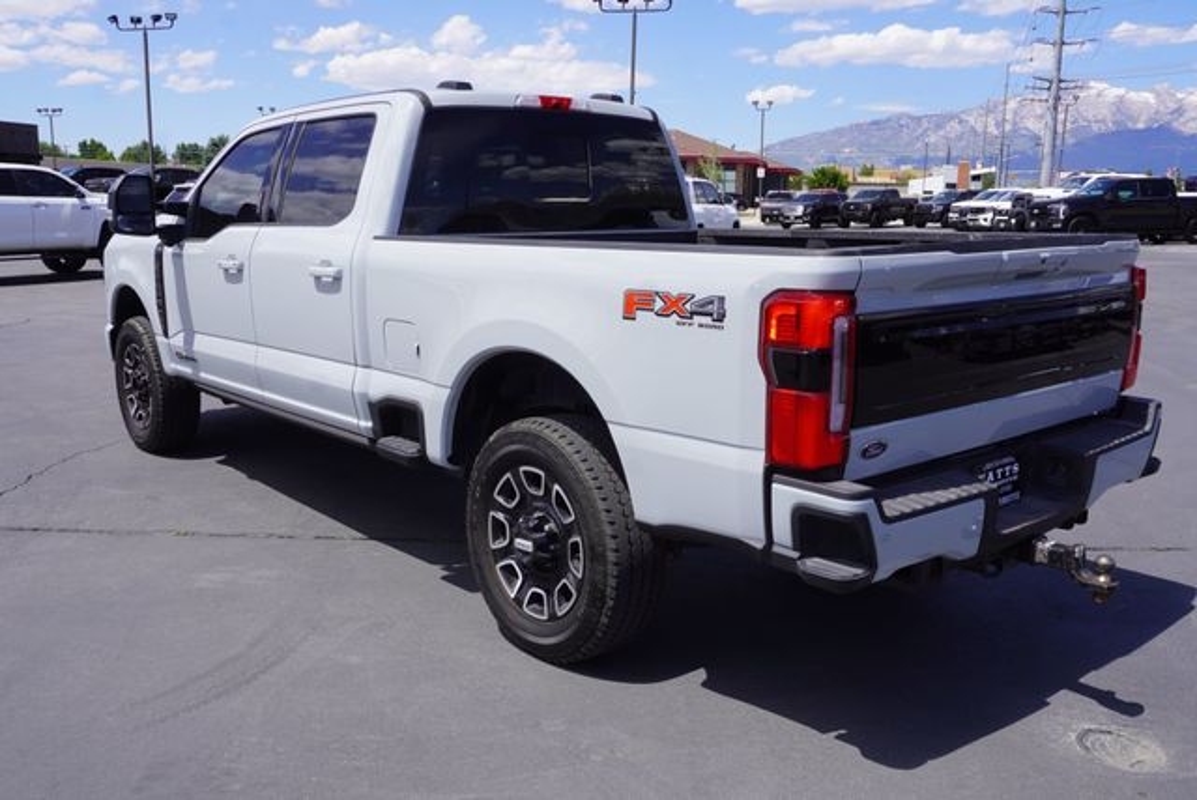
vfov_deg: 41.8
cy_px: 400
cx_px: 598
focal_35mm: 32
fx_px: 1048
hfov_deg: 59.4
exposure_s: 1/160
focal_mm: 21
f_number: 10
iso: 100
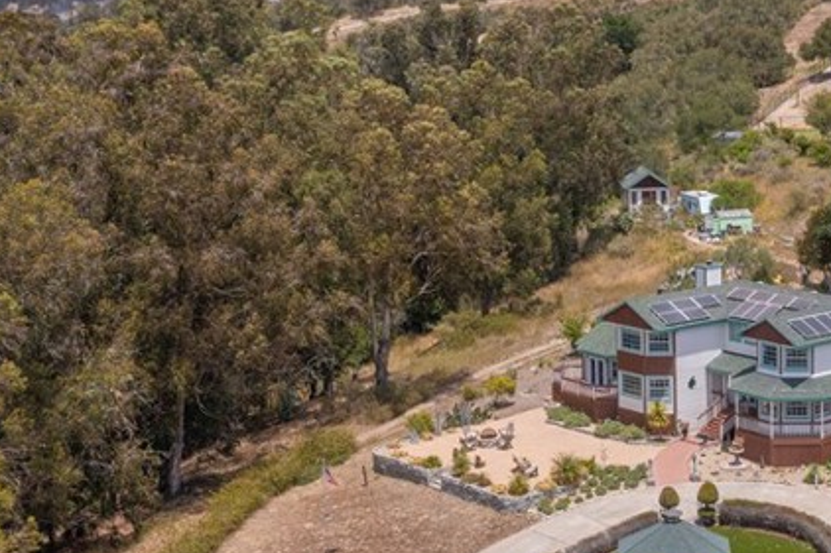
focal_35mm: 68
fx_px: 1569
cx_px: 729
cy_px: 337
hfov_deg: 28.6
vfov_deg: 20.0
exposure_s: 1/800
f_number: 7.1
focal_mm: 10.26
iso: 100
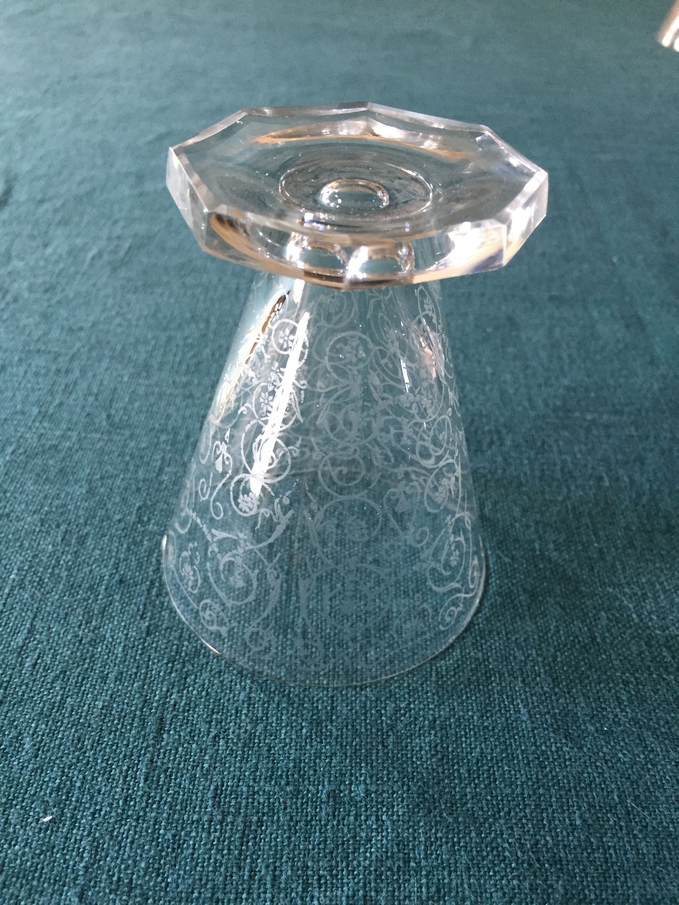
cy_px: 452
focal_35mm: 29
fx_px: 758
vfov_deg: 61.7
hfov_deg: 48.2
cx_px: 340
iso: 200
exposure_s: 1/33
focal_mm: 4.15
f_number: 2.2
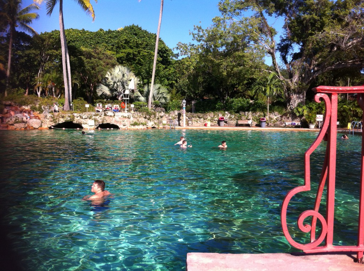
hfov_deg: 52.7
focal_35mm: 35
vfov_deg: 40.6
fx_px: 367
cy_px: 136
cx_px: 182
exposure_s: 1/914
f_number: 2.8
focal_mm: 3.85
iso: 80
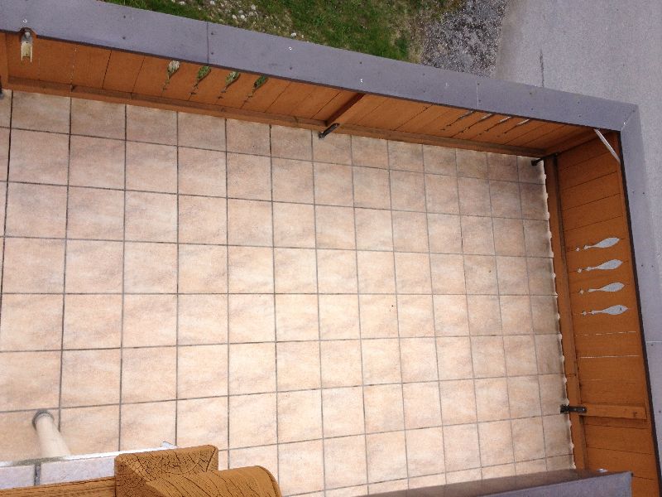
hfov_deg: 52.6
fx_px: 669
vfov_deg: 40.7
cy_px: 248
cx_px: 331
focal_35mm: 35
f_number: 2.4
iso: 64
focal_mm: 4.28
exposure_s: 1/484
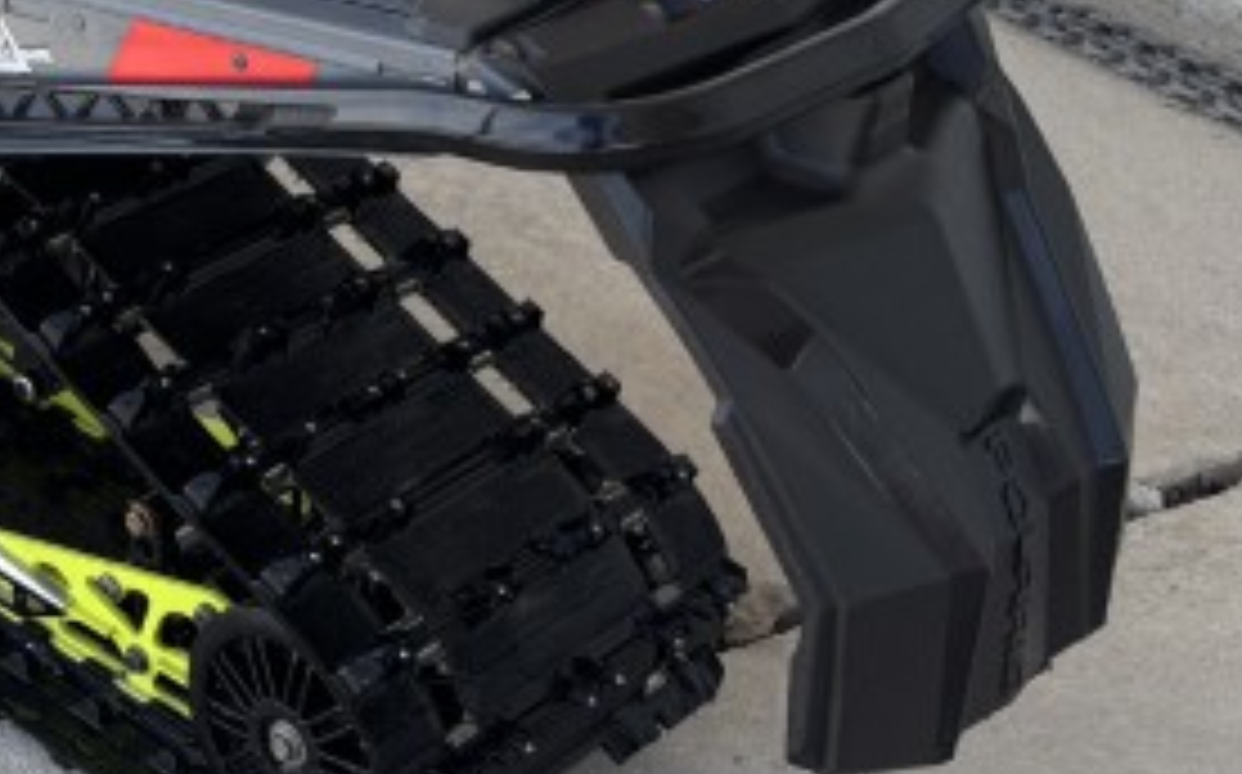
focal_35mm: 80
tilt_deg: -20.0
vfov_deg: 15.6
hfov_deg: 23.6
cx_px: -238
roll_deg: +1.1
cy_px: -189
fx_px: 2706
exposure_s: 1/1115
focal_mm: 5.96
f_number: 1.6
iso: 50
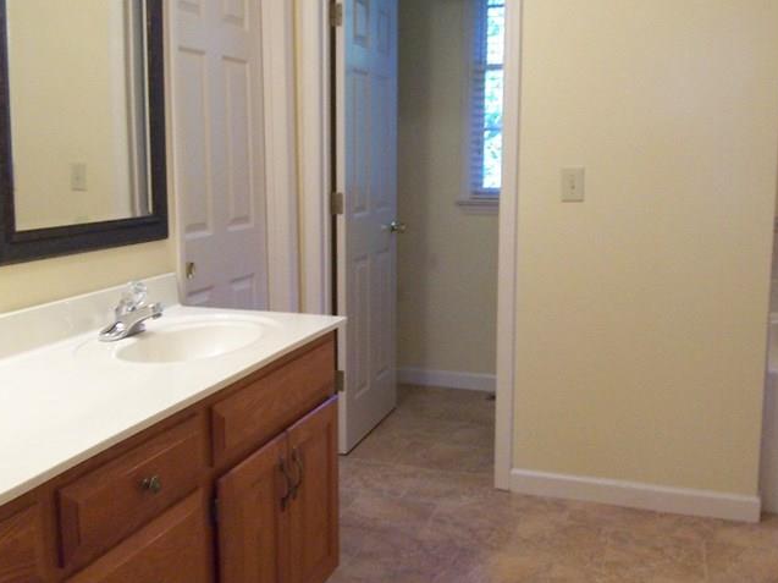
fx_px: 831
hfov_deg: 50.2
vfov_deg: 38.6
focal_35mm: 37
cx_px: 401
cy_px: 273
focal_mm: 3.8
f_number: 2.8
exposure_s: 1/30
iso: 160
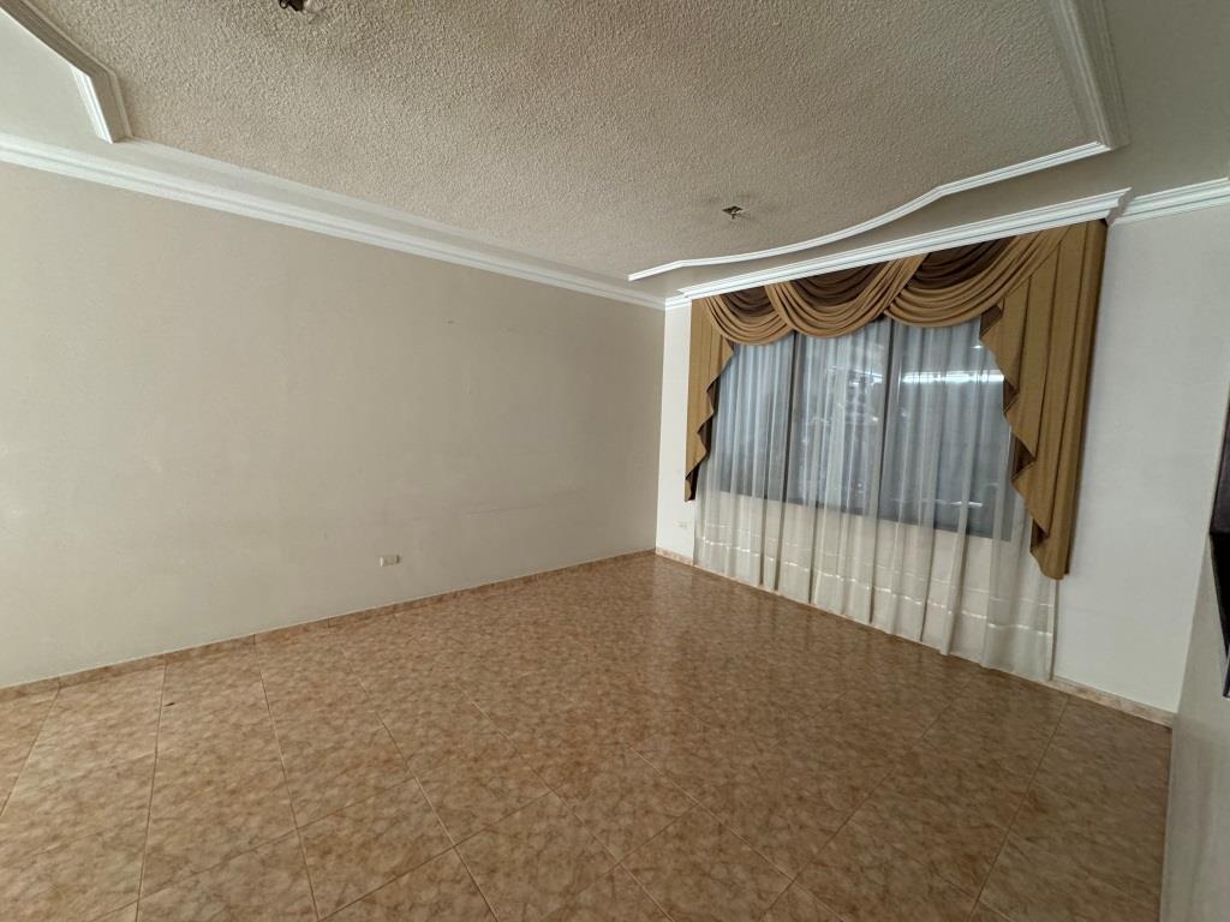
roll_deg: -1.8
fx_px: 497
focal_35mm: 14
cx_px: 615
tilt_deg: -4.7
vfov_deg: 85.7
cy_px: 461
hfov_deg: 102.1
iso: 400
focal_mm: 2.22
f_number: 2.2
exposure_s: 1/60
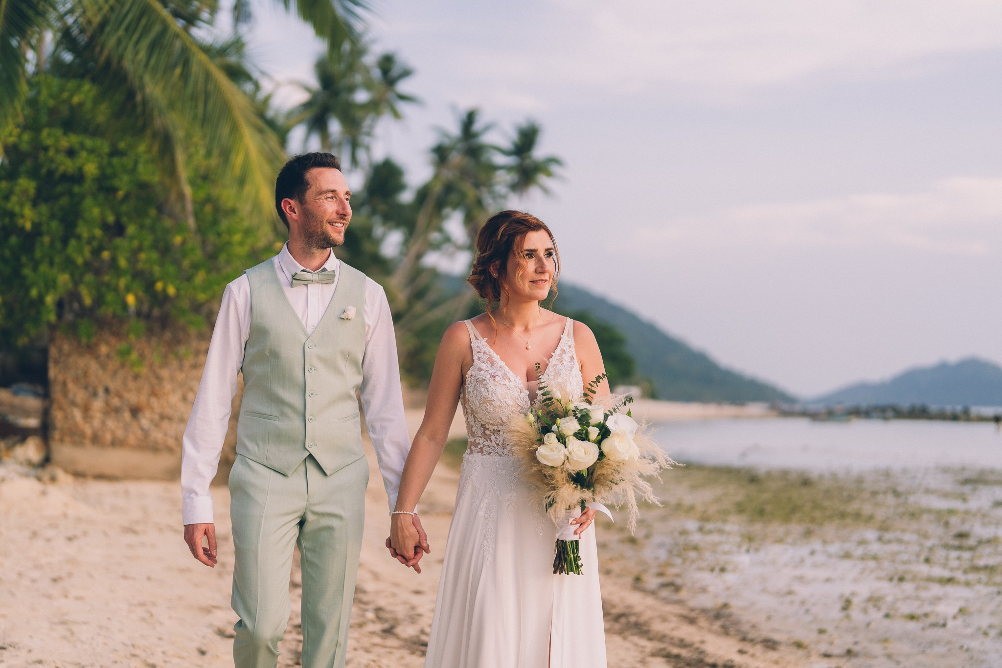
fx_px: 1501
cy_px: 333
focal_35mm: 54
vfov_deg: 25.1
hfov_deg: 36.9
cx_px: 479
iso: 100
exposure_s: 1/2000
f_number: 1.4
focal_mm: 50
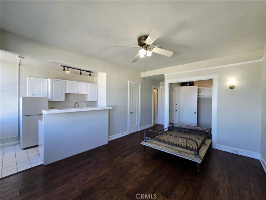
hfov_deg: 106.2
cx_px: 133
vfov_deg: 89.9
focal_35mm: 13
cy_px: 100
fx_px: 100
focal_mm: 2.2
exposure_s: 1/120
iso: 64
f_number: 2.2
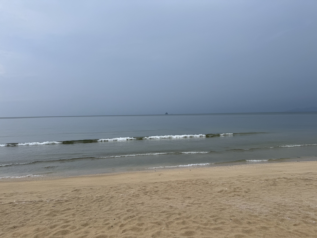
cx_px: 158
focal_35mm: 24
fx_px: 220
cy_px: 119
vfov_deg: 56.9
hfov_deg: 71.6
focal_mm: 6.76
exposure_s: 1/685
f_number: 1.78
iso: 80
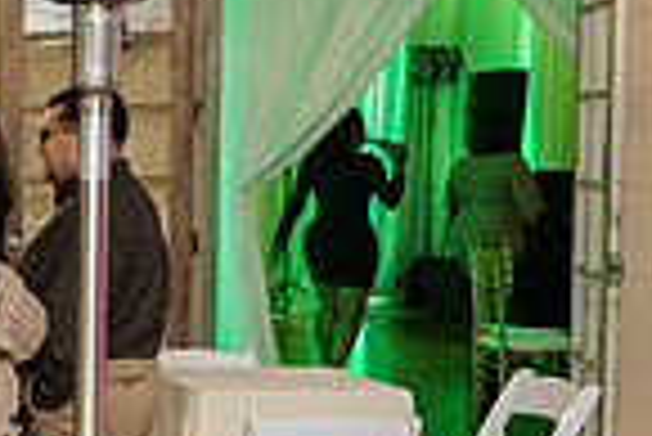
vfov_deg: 12.2
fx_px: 2030
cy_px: 294
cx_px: -594
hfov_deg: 15.2
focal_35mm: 112
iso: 1600
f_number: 2.8
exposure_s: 1/250
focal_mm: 28
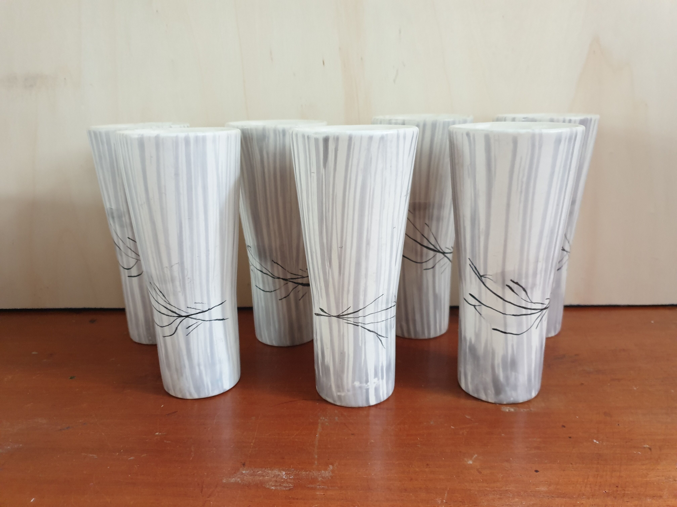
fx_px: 508
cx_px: 338
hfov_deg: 67.3
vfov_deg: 53.1
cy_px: 254
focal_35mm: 26
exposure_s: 1/18
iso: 250
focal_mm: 4.3
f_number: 1.5
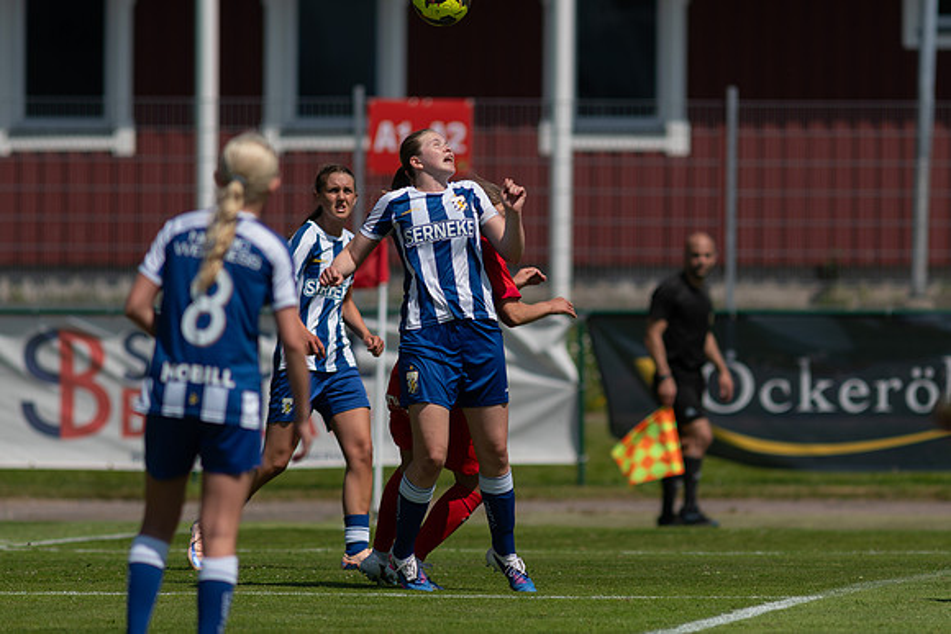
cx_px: 476
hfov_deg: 4.6
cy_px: 317
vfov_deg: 3.1
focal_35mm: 450
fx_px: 11890
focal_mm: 300
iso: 100
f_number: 3.2
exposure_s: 1/2000
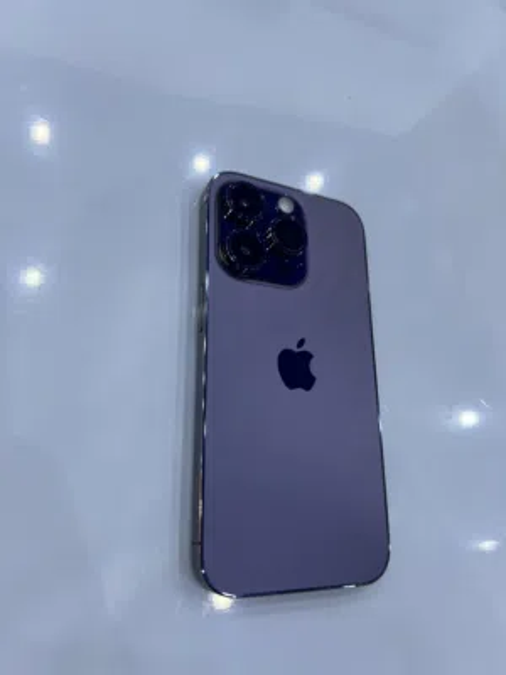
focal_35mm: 26
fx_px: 507
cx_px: 253
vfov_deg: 67.3
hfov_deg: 53.1
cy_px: 338
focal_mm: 5.7
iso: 100
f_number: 1.5
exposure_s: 1/100
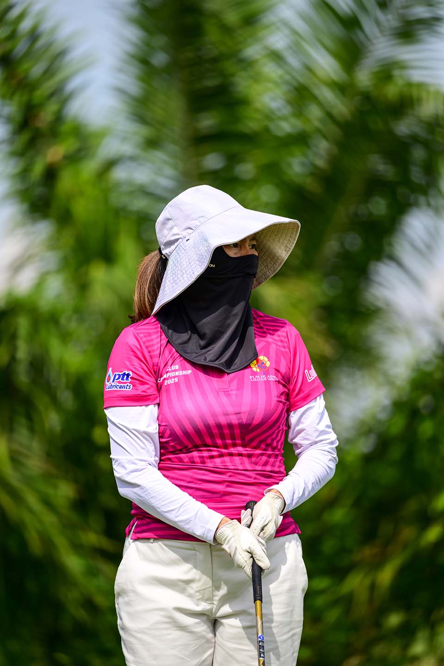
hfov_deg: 6.9
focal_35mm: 200
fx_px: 3700
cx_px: 222
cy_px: 333
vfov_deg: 10.3
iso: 80
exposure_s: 1/1600
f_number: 2.8
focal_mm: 200
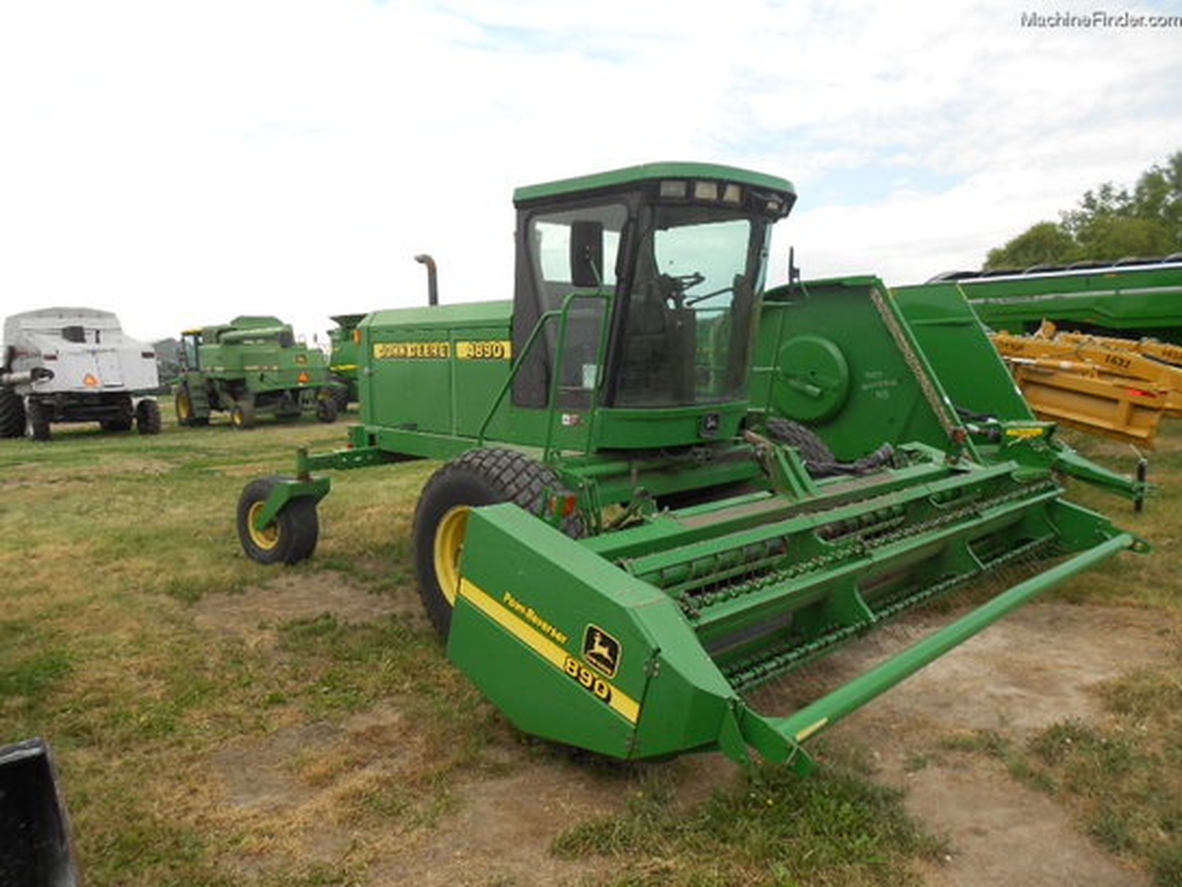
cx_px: 591
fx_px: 888
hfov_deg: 67.3
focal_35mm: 26
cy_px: 444
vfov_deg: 53.1
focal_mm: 4.6
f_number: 3.2
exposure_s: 1/500
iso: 80
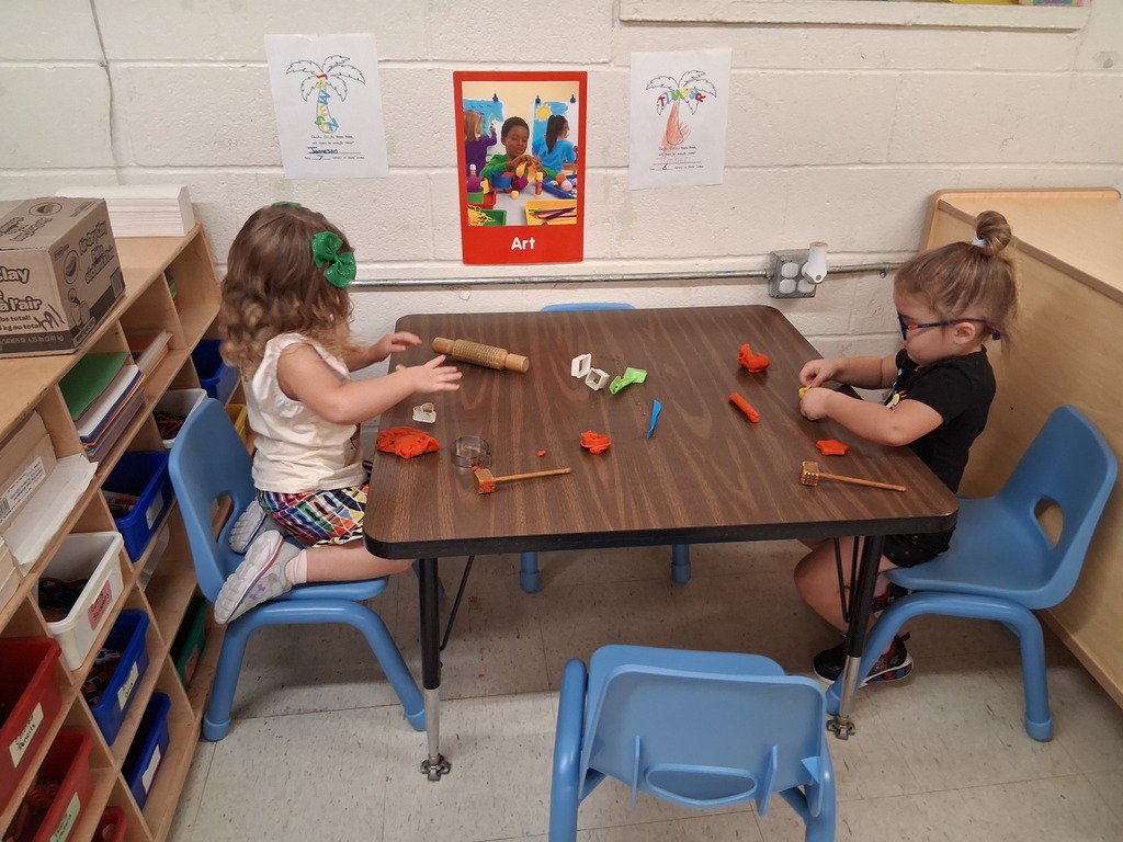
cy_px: 421
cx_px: 562
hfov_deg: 67.3
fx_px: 843
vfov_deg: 53.1
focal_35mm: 26
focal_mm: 3.98
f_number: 1.8
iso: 320
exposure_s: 1/50
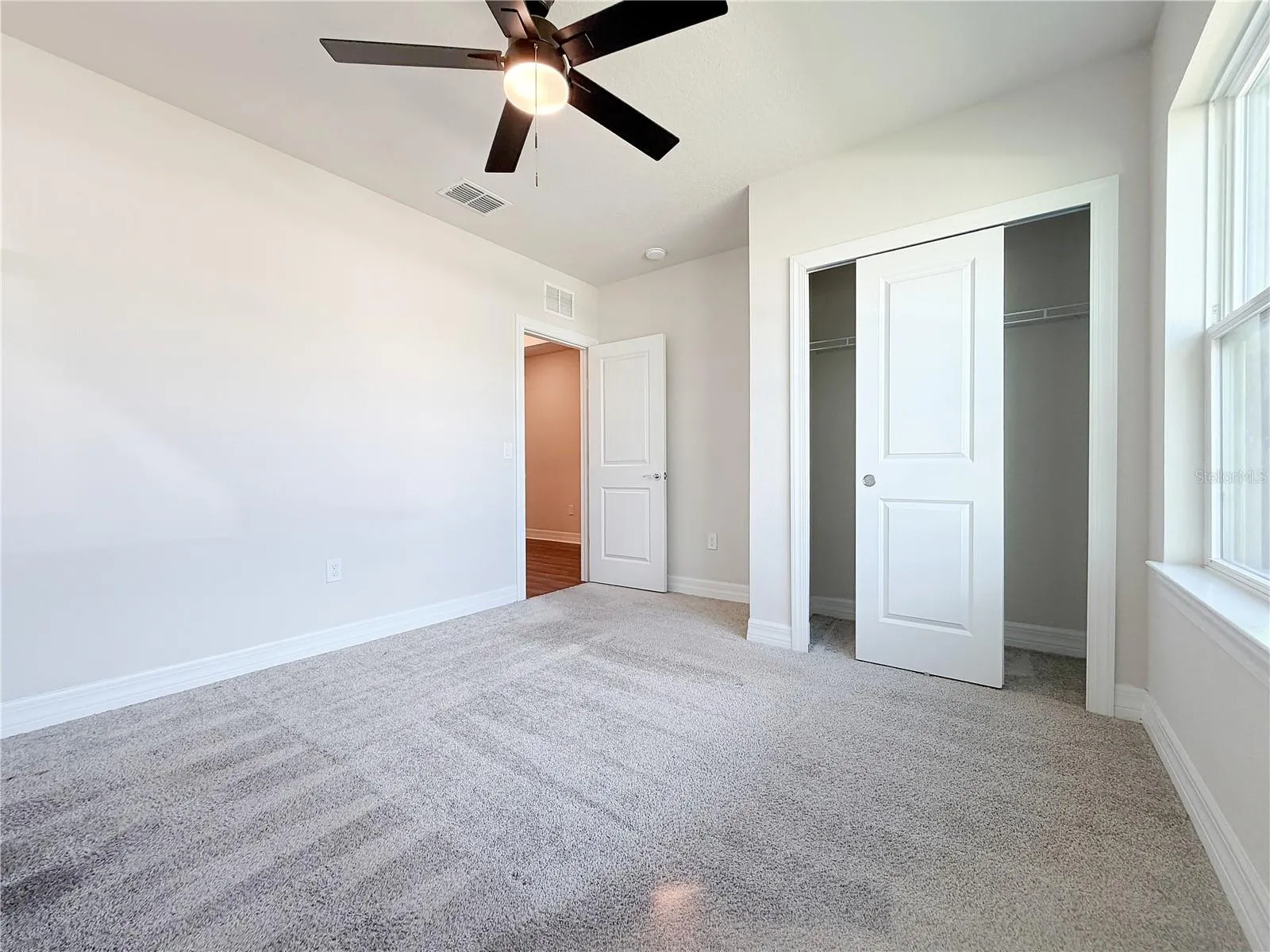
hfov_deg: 102.1
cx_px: 635
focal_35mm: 14
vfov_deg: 85.7
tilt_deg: -1.2
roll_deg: +0.7
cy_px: 476
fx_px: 514
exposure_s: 1/120
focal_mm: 2.22
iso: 100
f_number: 2.2
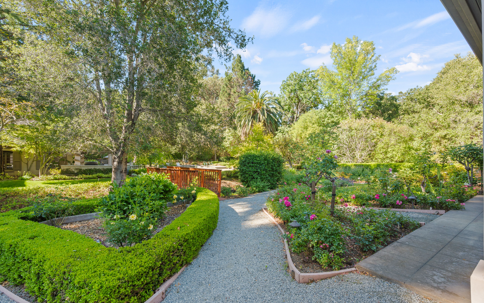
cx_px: 240
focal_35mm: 15
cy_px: 159
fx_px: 198
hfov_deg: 101.5
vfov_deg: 74.7
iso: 100
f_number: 8
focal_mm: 14
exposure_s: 1/10
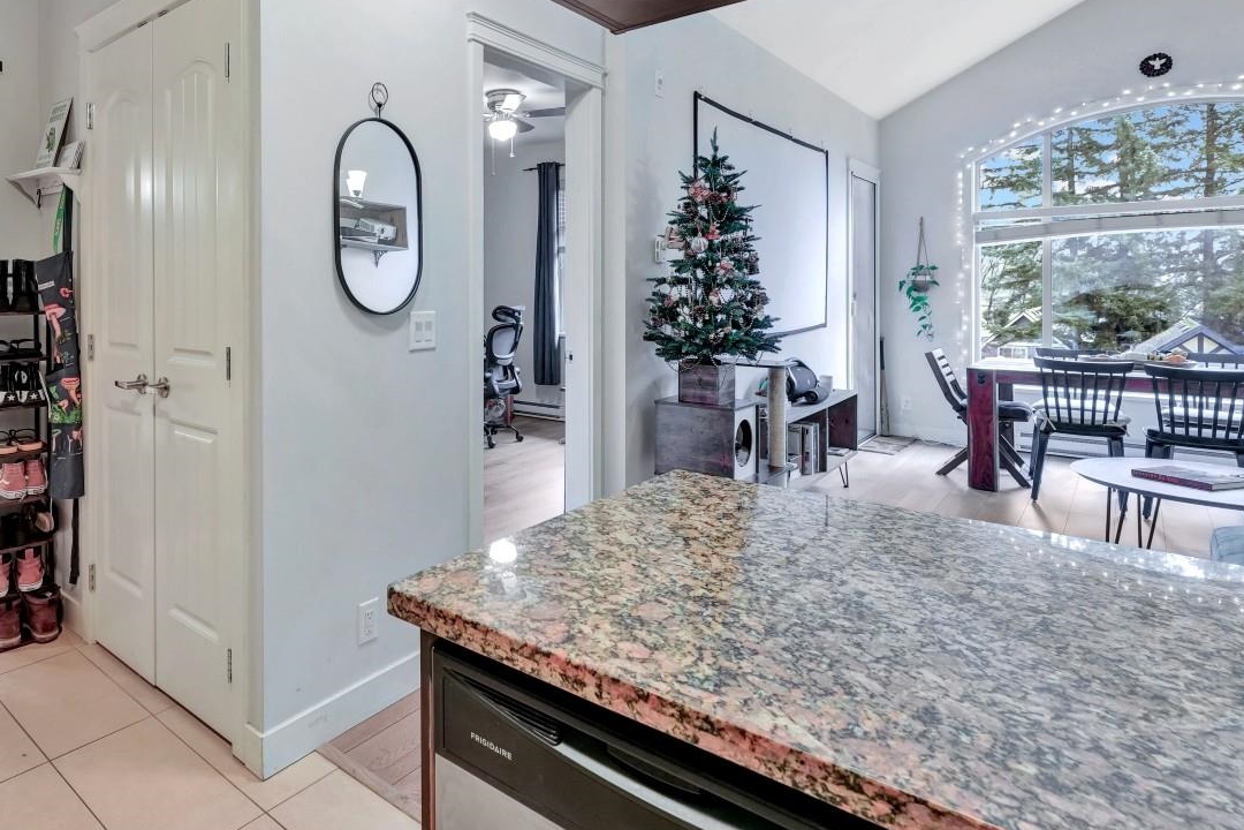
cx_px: 418
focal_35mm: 21
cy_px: 282
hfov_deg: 78.6
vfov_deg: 58.3
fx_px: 726
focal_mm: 14
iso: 400
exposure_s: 1/6
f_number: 8
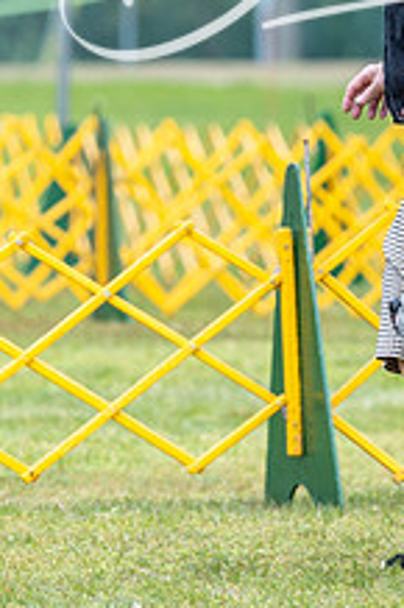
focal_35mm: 594
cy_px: 124
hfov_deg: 2.3
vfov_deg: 3.5
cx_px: 380
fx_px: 10014
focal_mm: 200
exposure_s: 1/1000
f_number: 4.5
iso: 400
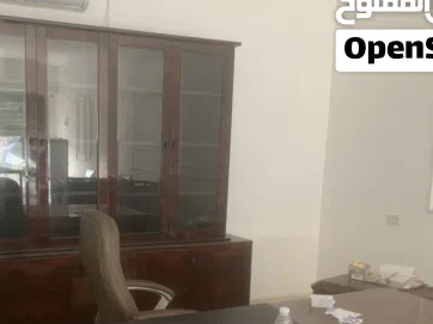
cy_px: 244
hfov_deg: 40.9
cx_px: 155
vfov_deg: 30.9
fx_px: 575
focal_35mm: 46
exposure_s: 1/60
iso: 320
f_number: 1.8
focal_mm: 4.25
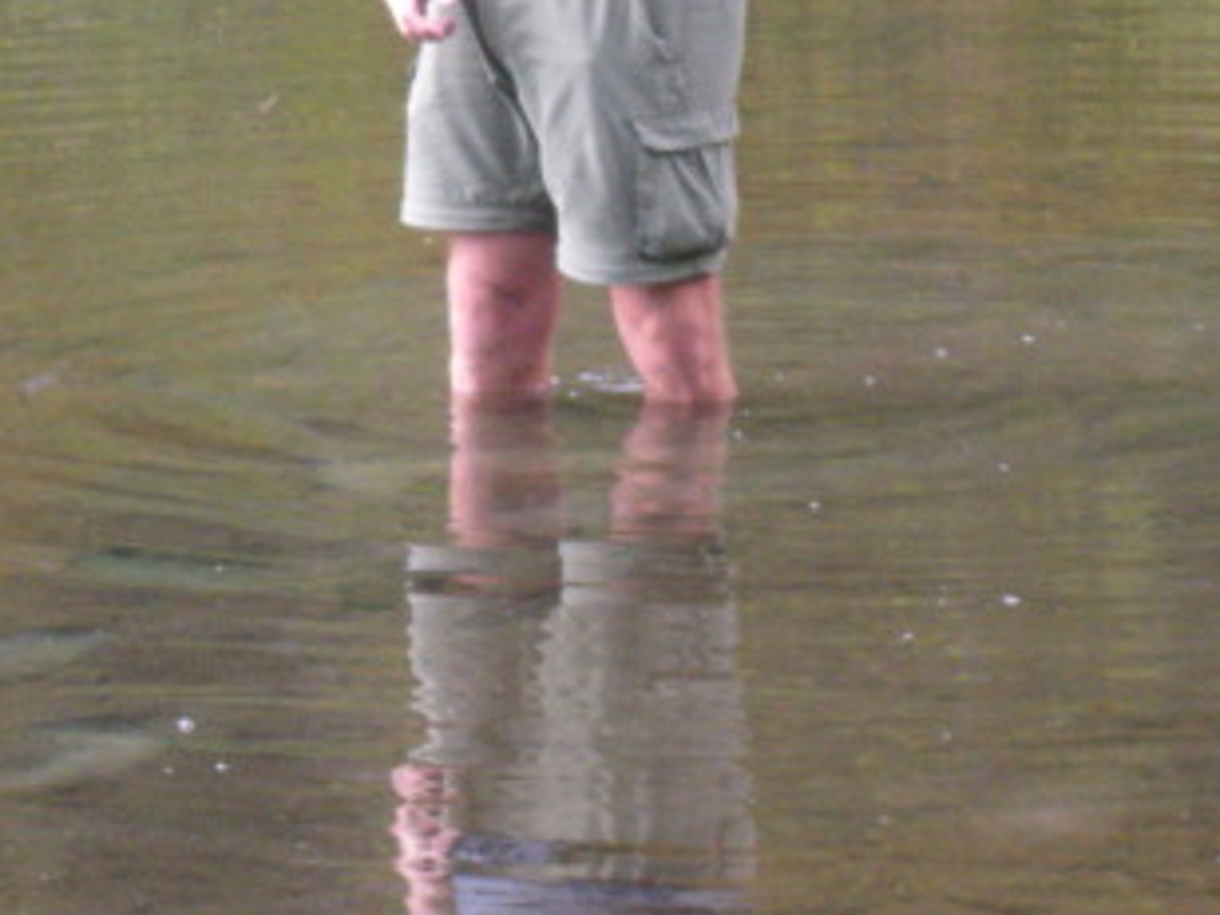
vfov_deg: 5.7
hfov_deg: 7.6
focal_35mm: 260
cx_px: 317
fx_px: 9163
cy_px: -95
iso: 379
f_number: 5
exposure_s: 1/116
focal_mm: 17.4
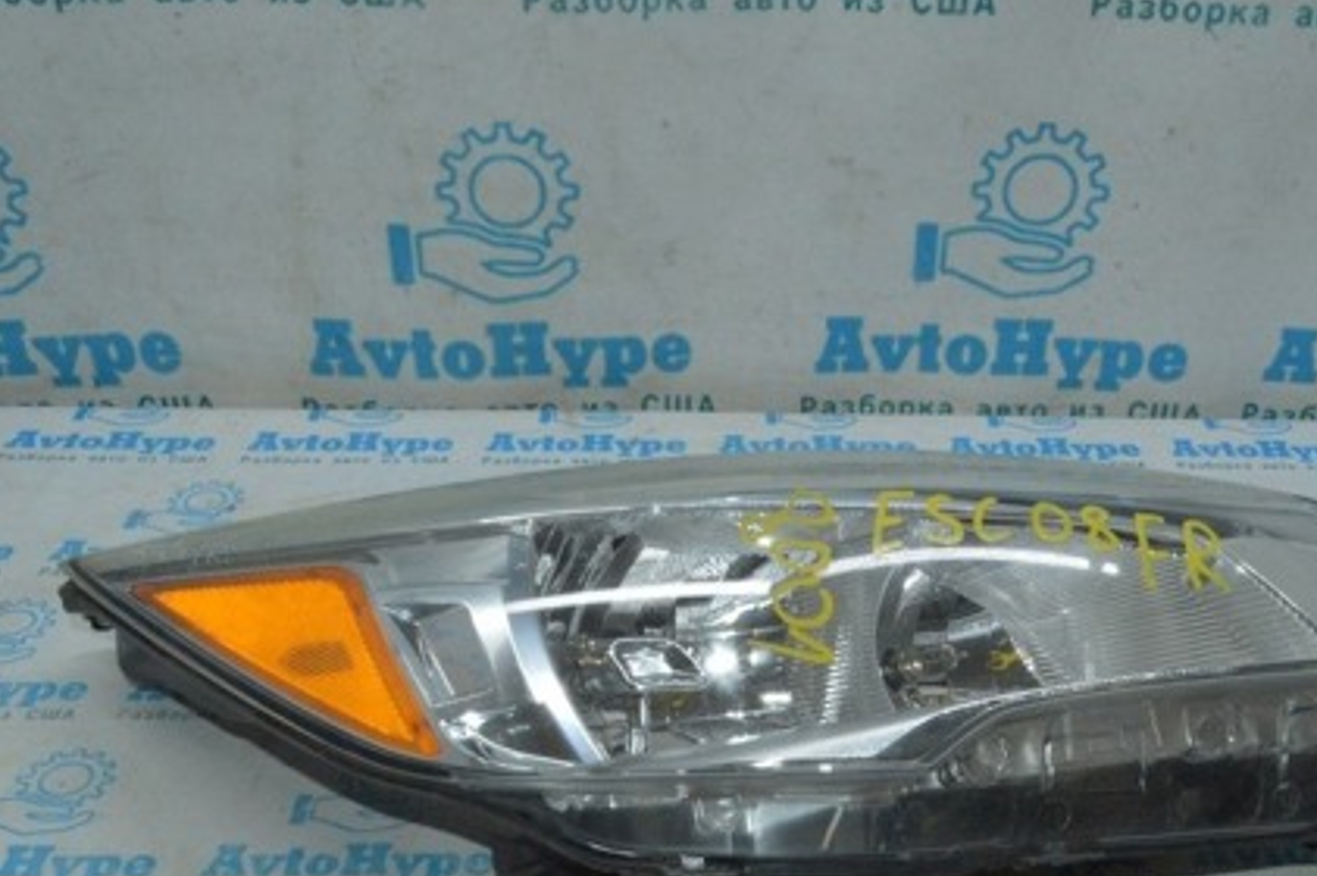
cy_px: 580
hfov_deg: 47.2
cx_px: 788
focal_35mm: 41
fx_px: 1499
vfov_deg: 32.3
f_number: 22
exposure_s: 1/50
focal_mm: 18
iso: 3200
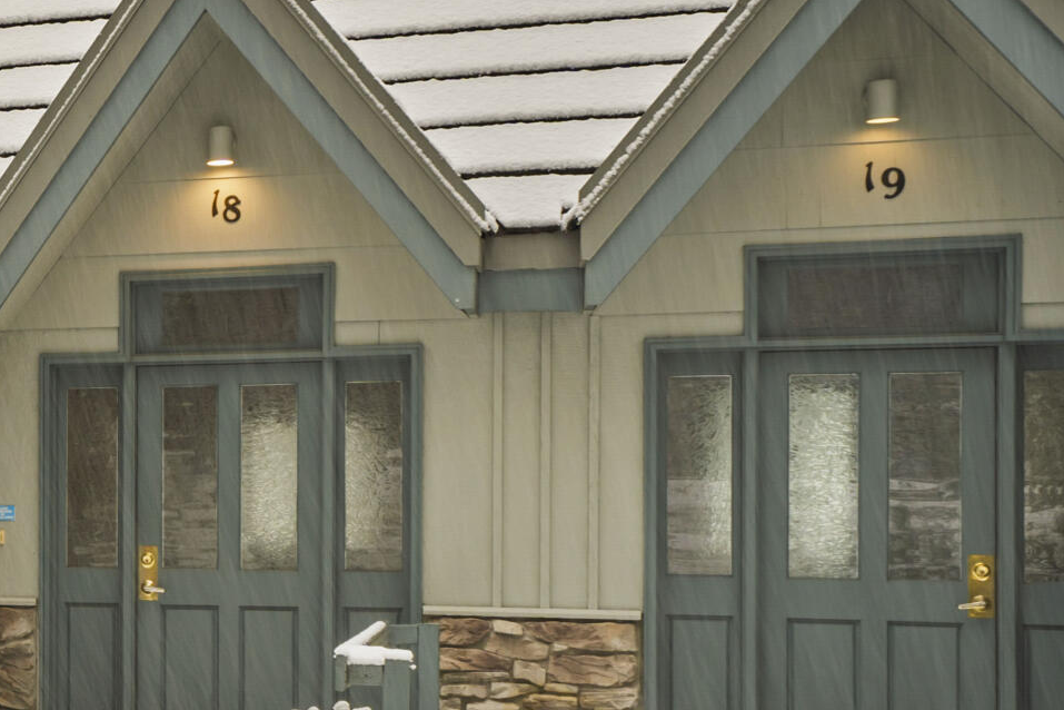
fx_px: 2048
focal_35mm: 69
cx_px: -416
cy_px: 96
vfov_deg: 19.4
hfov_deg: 24.4
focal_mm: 22.1
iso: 250
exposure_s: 1/2.5
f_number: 8
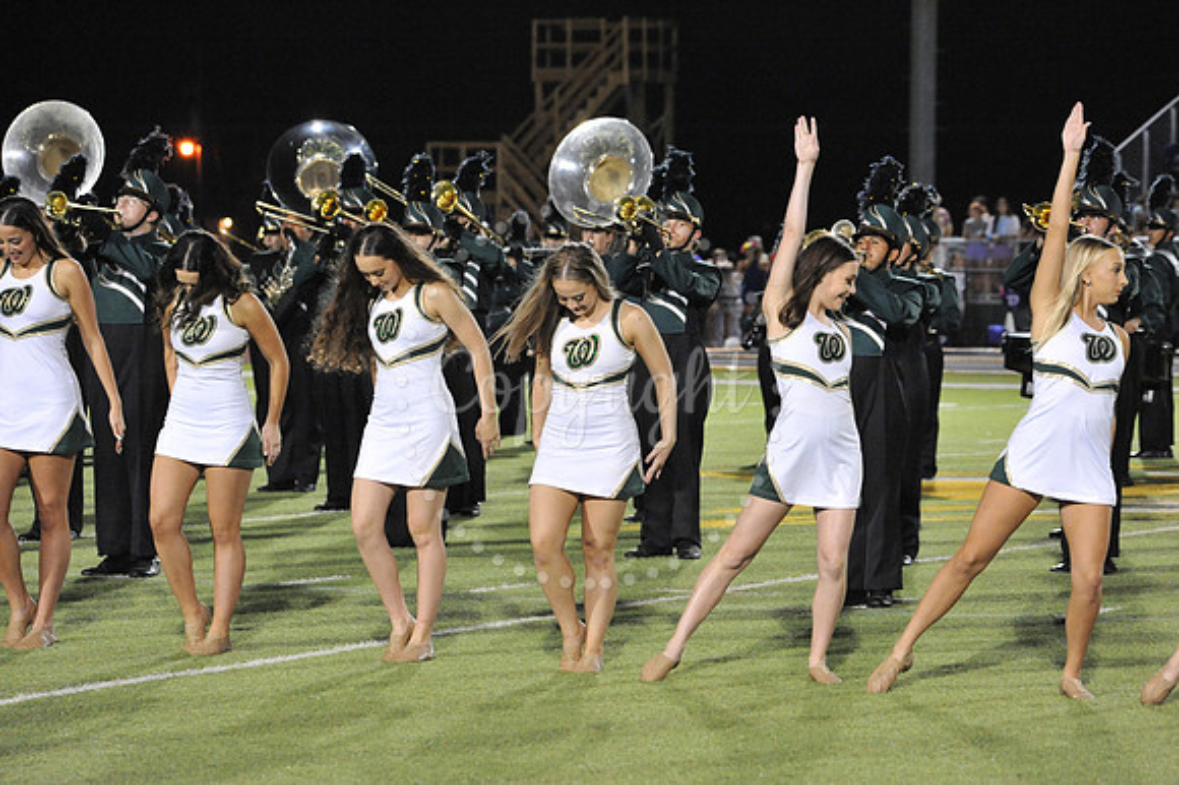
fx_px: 4910
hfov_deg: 13.7
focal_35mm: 150
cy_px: 392
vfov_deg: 9.1
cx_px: 590
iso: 6400
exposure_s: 1/160
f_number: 6.3
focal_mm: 150
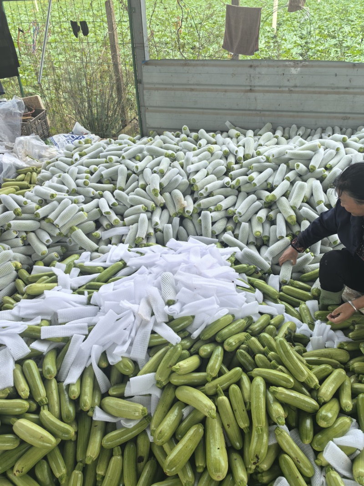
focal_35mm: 27
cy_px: 243
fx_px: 379
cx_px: 182
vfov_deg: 65.3
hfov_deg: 51.3
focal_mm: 5.75
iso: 50
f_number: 2
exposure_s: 1/531
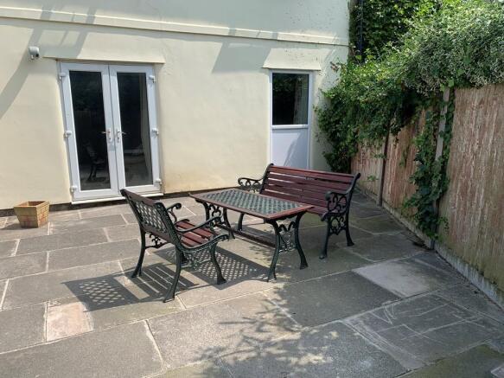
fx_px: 378
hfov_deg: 67.3
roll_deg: +0.5
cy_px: 189
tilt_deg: -11.0
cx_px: 252
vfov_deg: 53.0
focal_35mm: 26
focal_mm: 4.25
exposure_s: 1/1718
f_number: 1.8
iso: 25
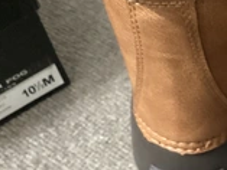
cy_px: 109
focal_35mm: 79
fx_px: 518
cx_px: 285
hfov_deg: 22.4
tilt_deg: -55.3
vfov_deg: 18.6
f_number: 2.4
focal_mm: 3.3
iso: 640
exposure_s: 1/24
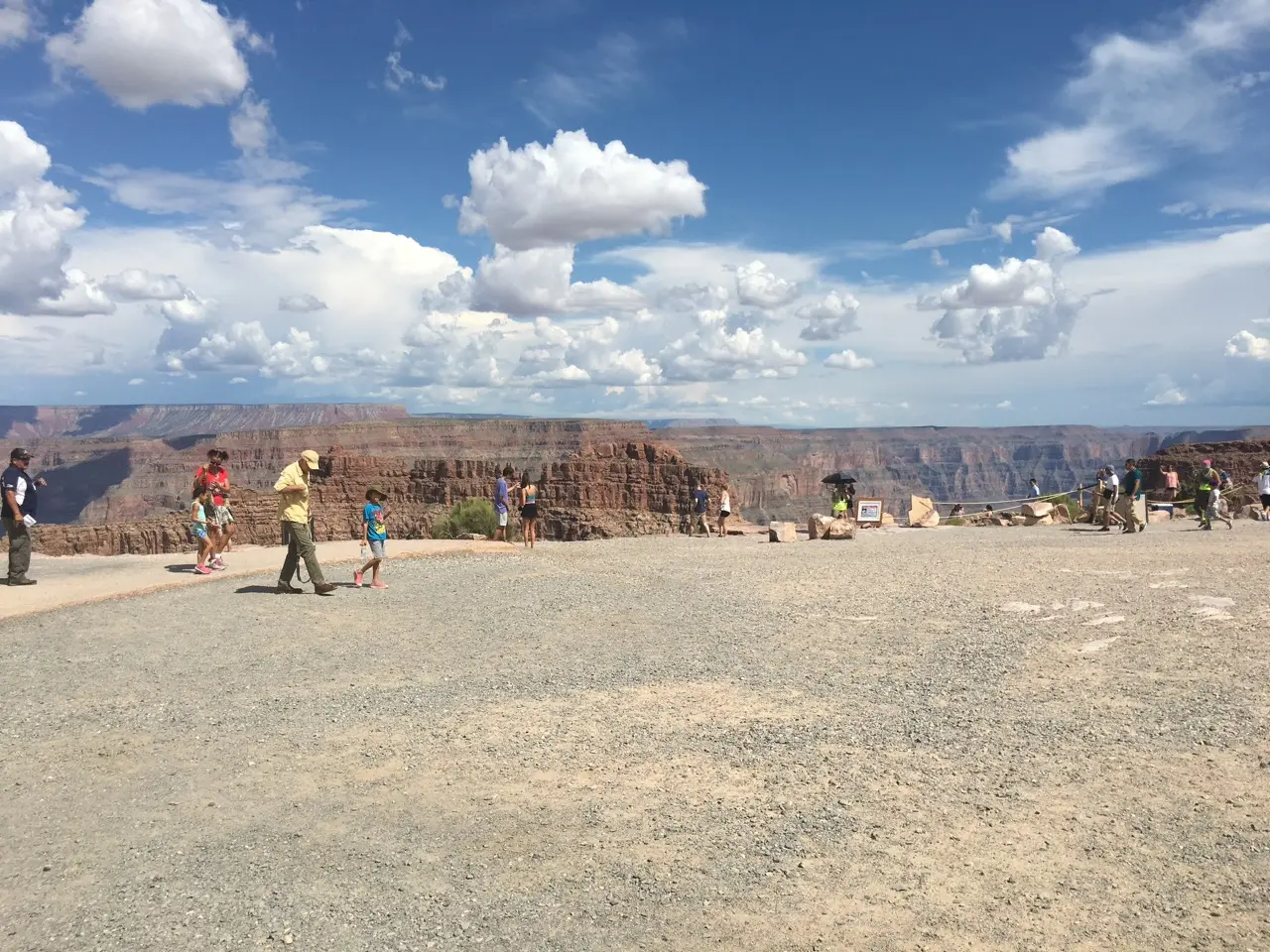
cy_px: 476
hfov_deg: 61.7
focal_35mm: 29
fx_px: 1064
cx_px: 635
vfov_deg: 48.2
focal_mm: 4.15
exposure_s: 1/3205
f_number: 2.2
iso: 25
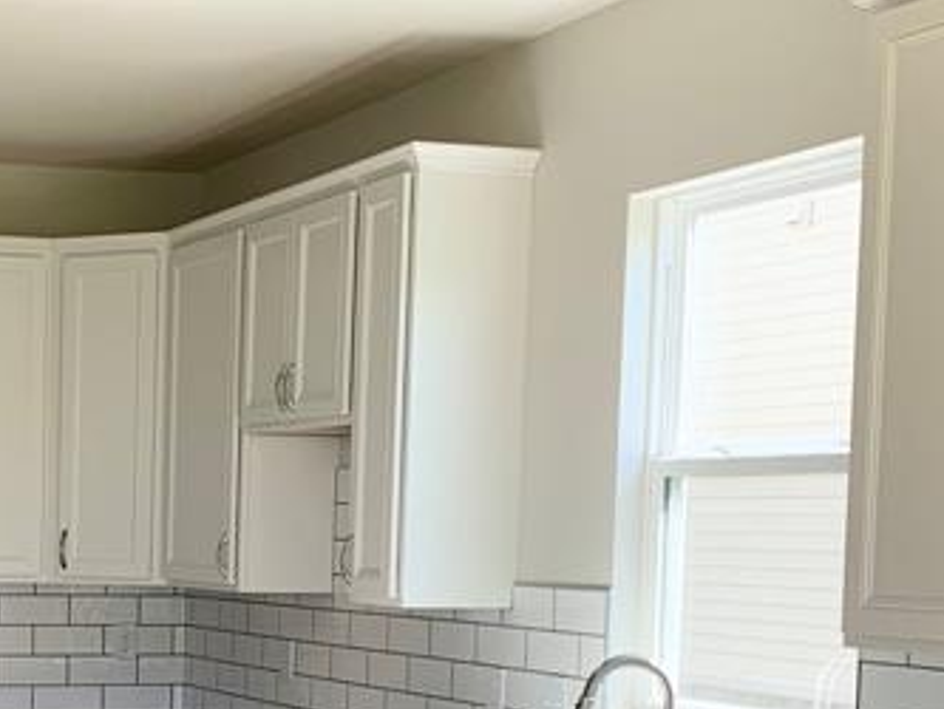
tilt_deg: -4.5
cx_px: 14
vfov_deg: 18.0
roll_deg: -1.6
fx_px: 2182
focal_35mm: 80
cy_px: 723
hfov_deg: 23.4
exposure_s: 1/121
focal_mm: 4.25
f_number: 1.8
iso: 32
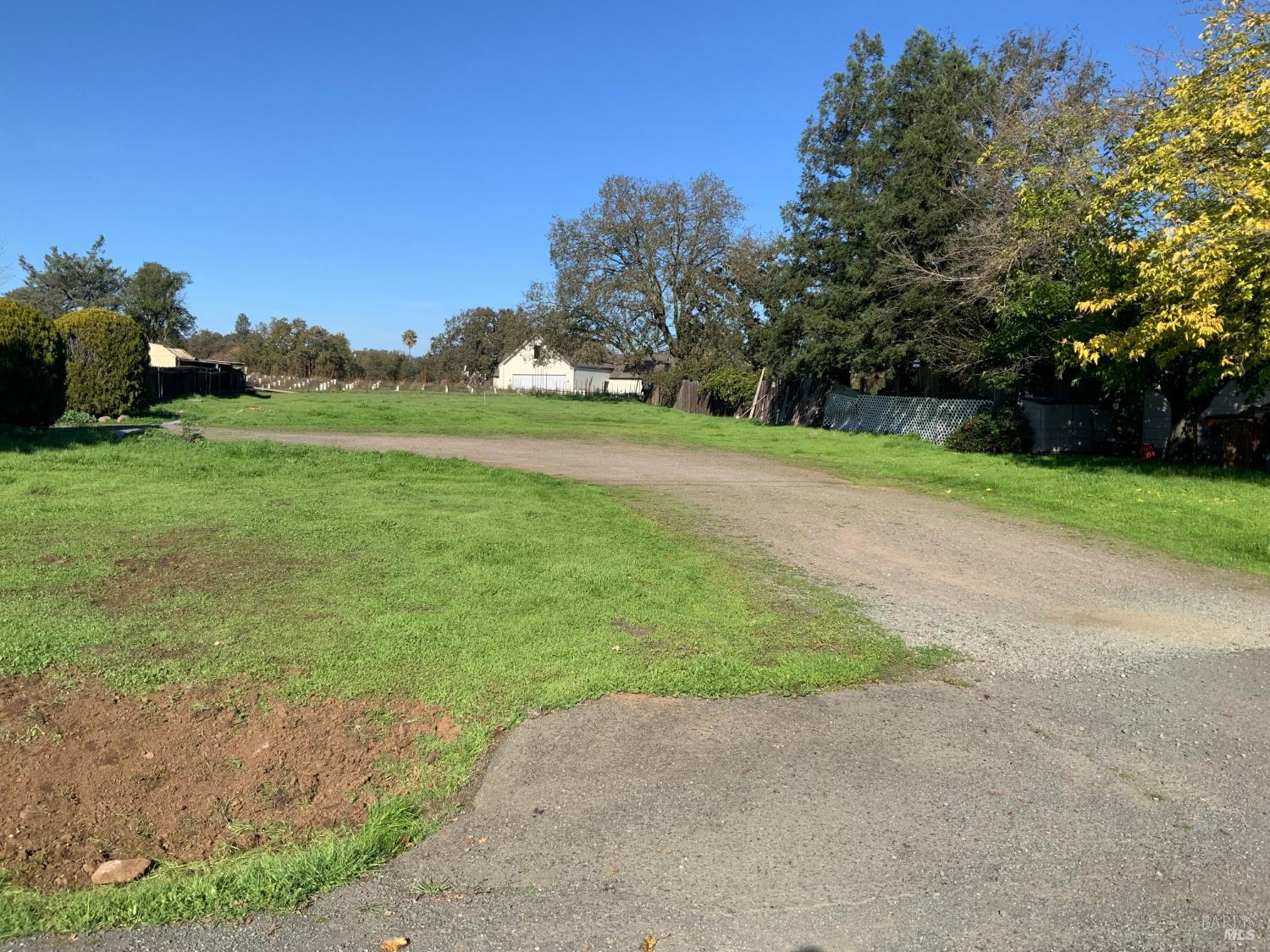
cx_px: 635
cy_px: 476
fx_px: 1064
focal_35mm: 29
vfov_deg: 48.2
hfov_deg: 61.7
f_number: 1.8
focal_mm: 3
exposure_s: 1/1984
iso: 20
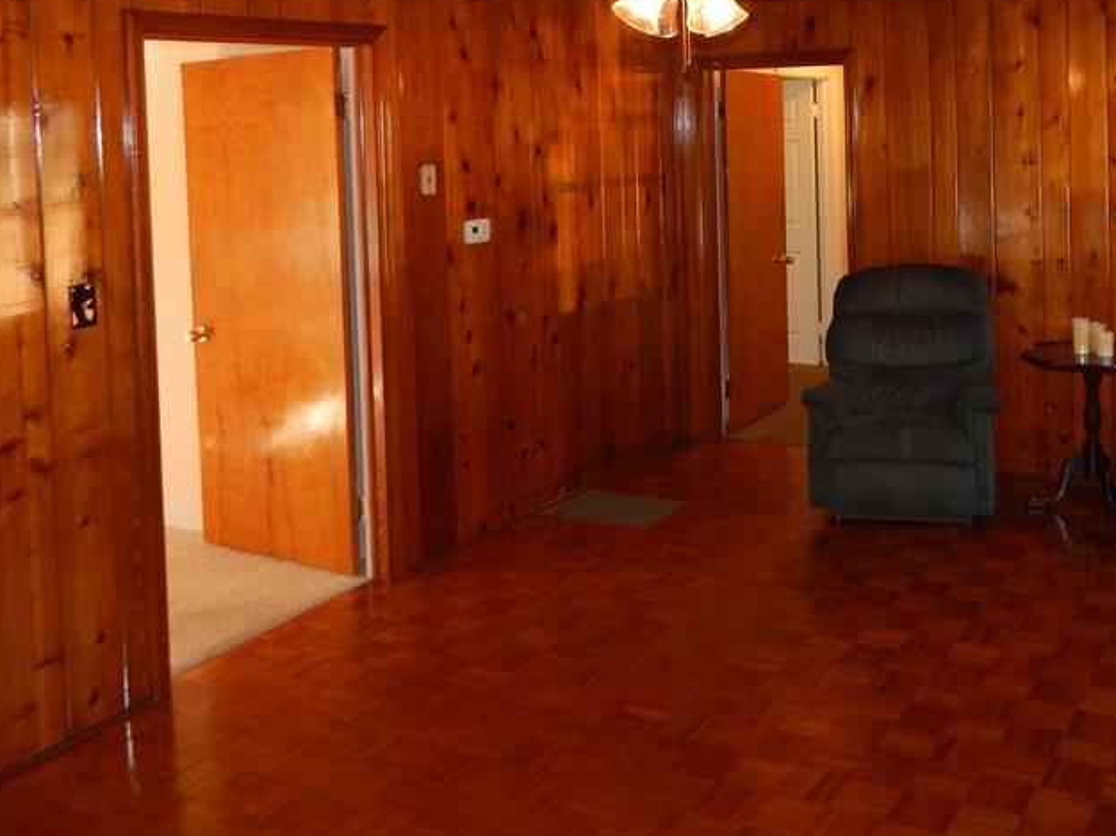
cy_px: 173
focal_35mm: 36
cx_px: 786
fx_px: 1160
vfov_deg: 38.2
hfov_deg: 50.0
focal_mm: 4
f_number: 3
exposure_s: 1/30
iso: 200
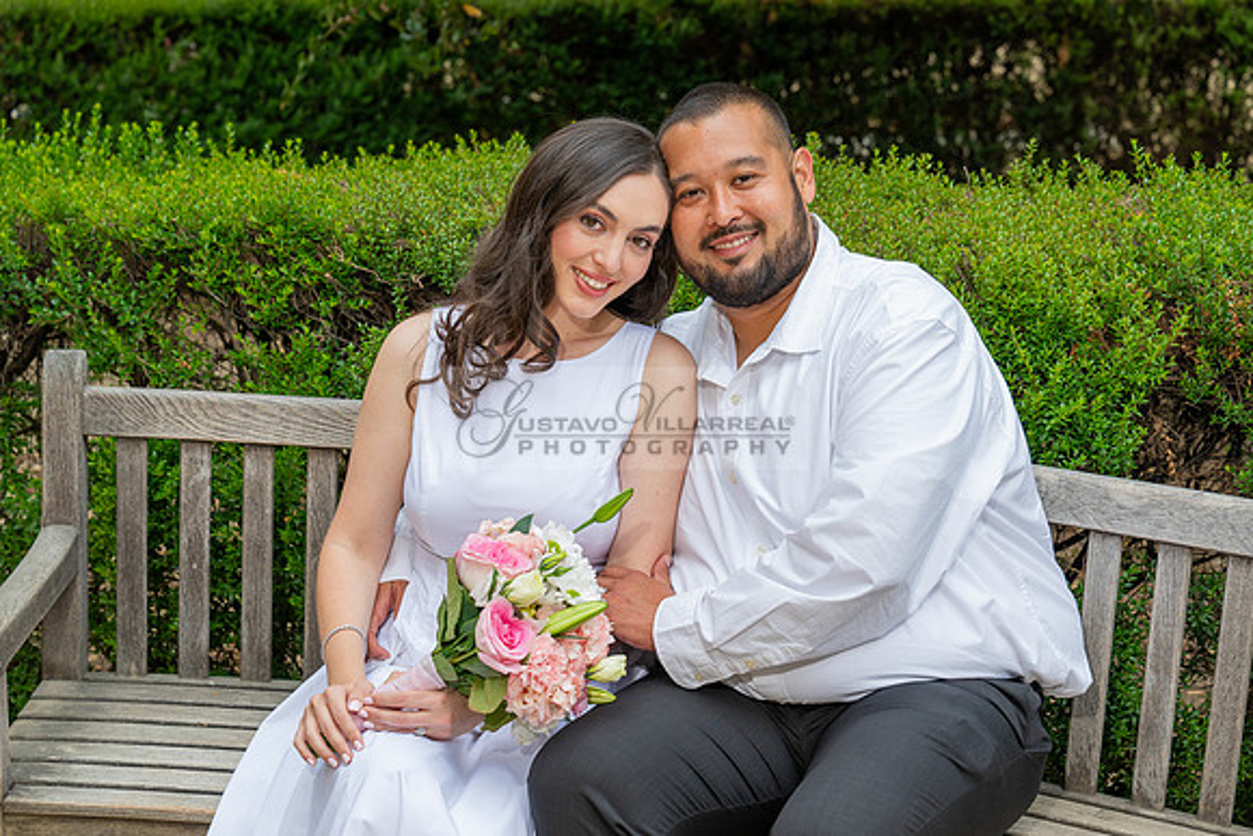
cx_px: 626
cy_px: 412
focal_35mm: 72
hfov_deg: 28.1
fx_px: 2499
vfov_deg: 19.0
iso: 200
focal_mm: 70
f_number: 5.6
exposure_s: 1/200
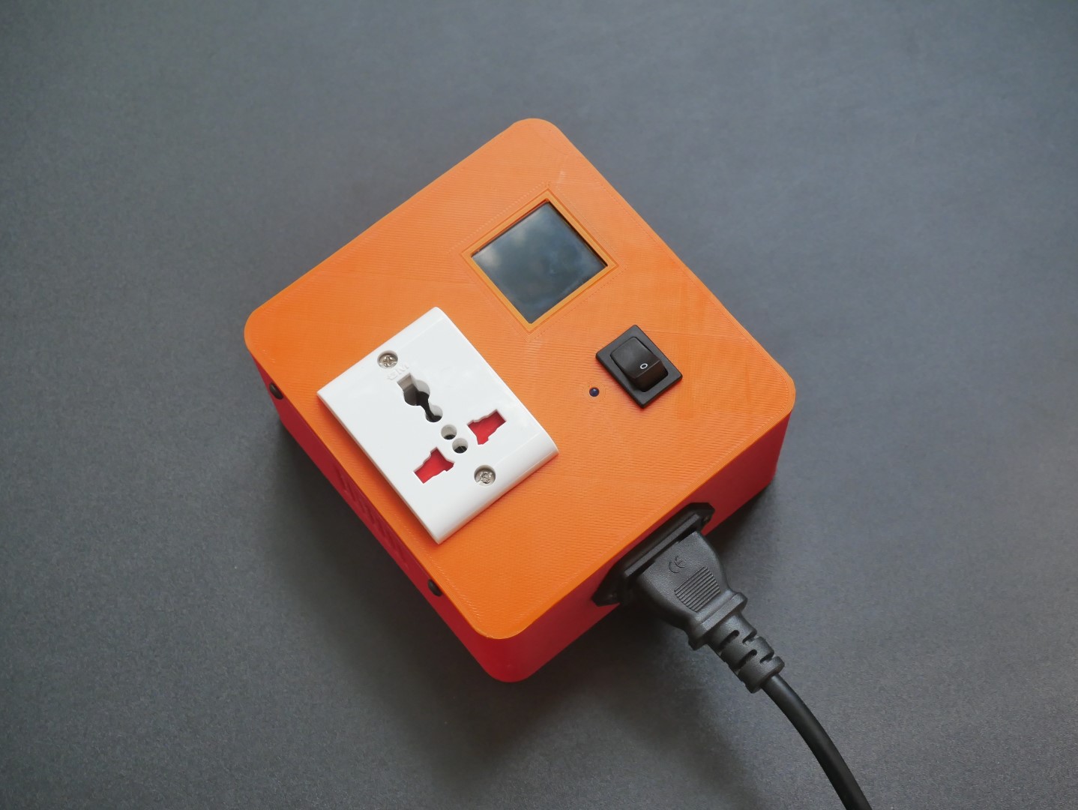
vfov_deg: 27.1
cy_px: 405
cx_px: 539
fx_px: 1682
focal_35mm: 54
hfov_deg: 35.5
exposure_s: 1/200
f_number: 6.3
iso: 800
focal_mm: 27
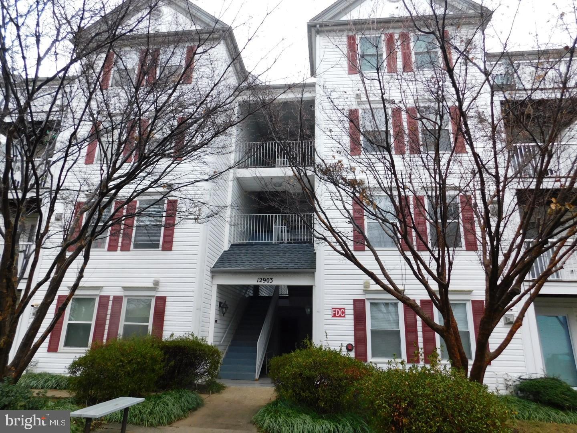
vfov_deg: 58.9
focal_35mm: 23
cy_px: 216
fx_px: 383
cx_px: 288
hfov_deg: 73.9
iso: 125
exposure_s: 1/40
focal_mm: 4
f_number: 3
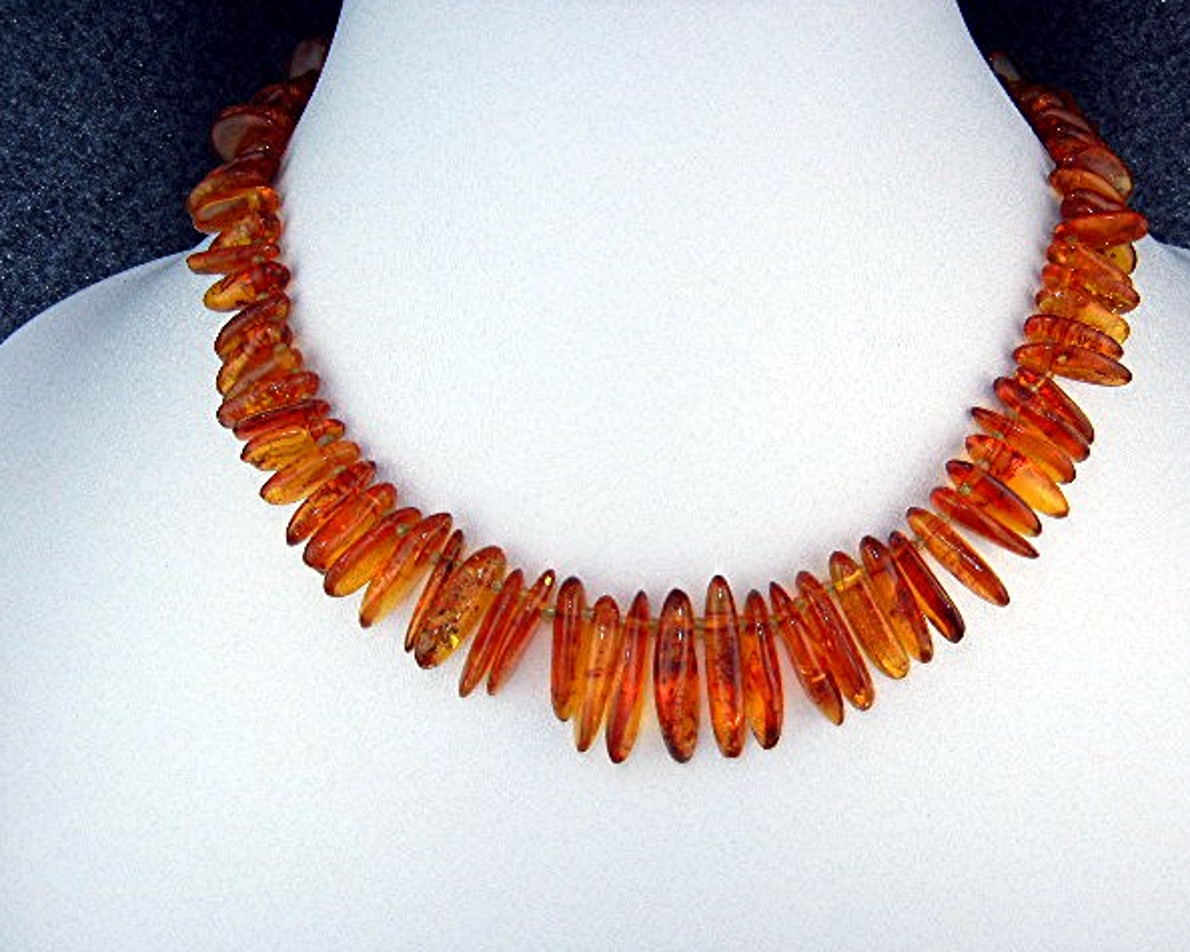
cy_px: 477
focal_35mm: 41
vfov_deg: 36.5
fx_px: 1444
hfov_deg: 44.8
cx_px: 639
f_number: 3.7
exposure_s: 1/30
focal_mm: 7.1
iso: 168
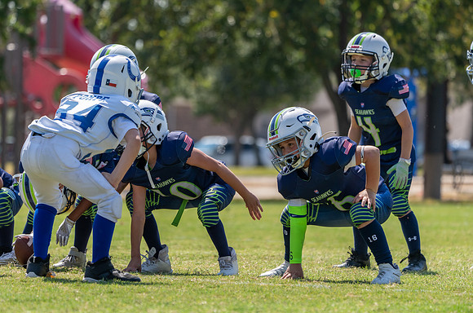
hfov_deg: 6.4
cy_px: 166
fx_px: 4261
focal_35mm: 325
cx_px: 201
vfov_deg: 4.2
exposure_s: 1/1250
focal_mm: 282
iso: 320
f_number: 5.6
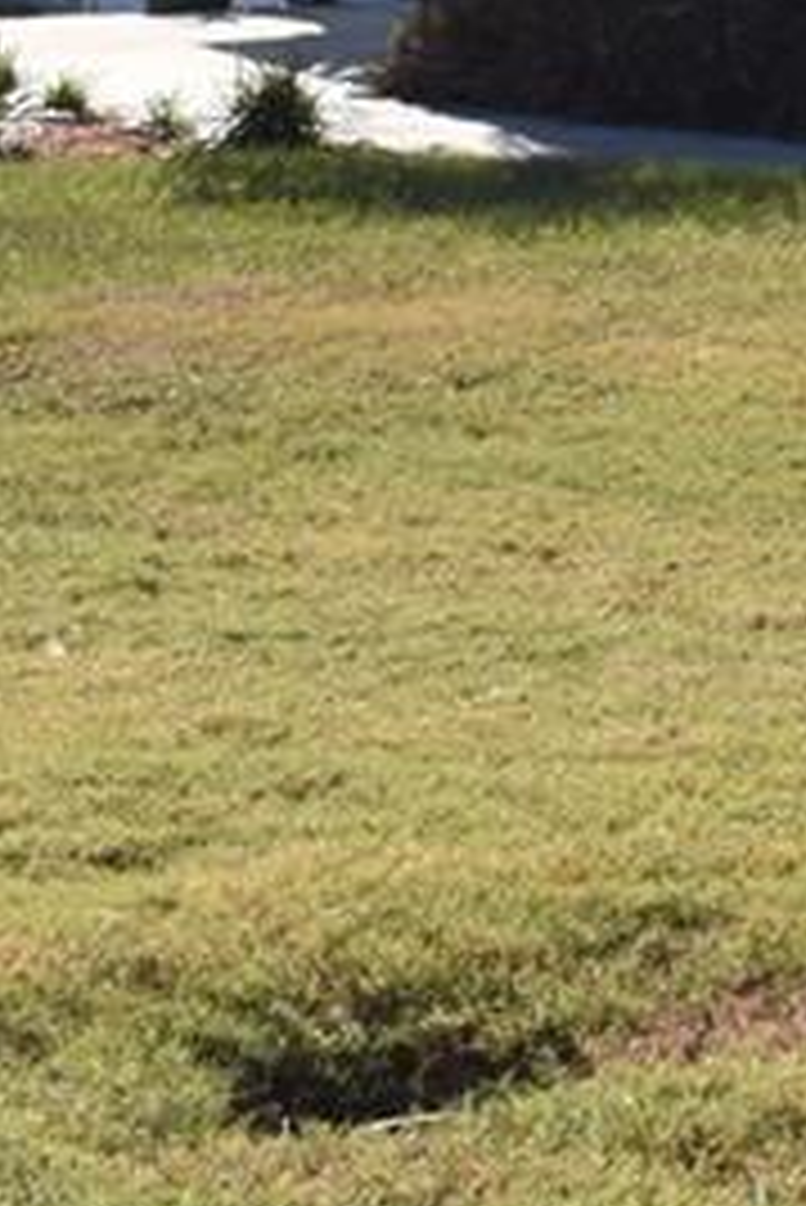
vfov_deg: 10.9
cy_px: -788
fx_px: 6003
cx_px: 2693
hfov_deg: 6.7
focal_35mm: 179
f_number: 8
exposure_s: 1/250
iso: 100
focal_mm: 20
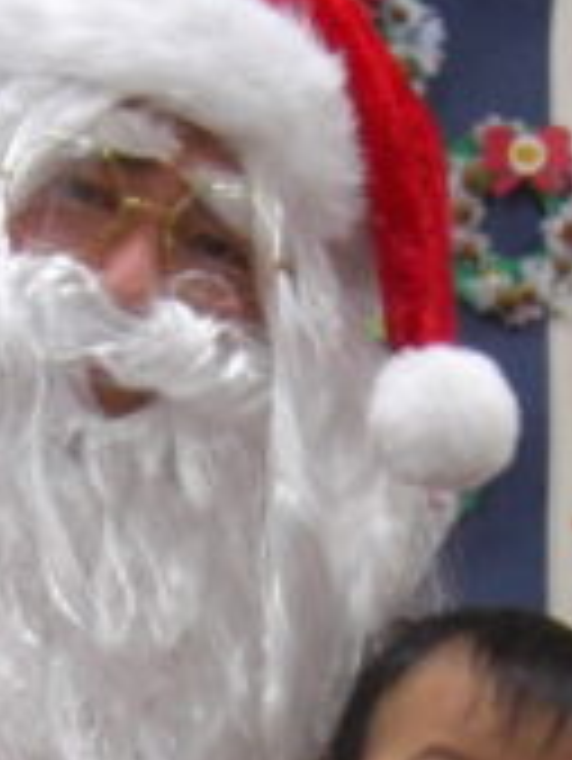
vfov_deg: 13.9
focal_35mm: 135
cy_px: 1079
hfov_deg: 11.0
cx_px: 252
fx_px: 2971
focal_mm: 7.9
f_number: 2.8
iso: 400
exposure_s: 1/100
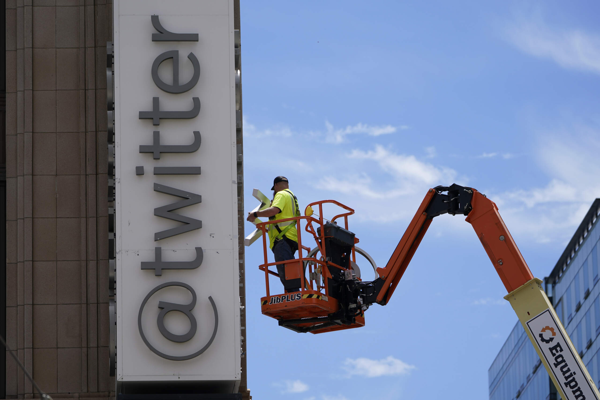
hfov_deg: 11.1
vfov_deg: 7.4
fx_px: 3083
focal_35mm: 185
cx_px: 300
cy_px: 200
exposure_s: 1/1600
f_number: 5.6
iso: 200
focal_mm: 185
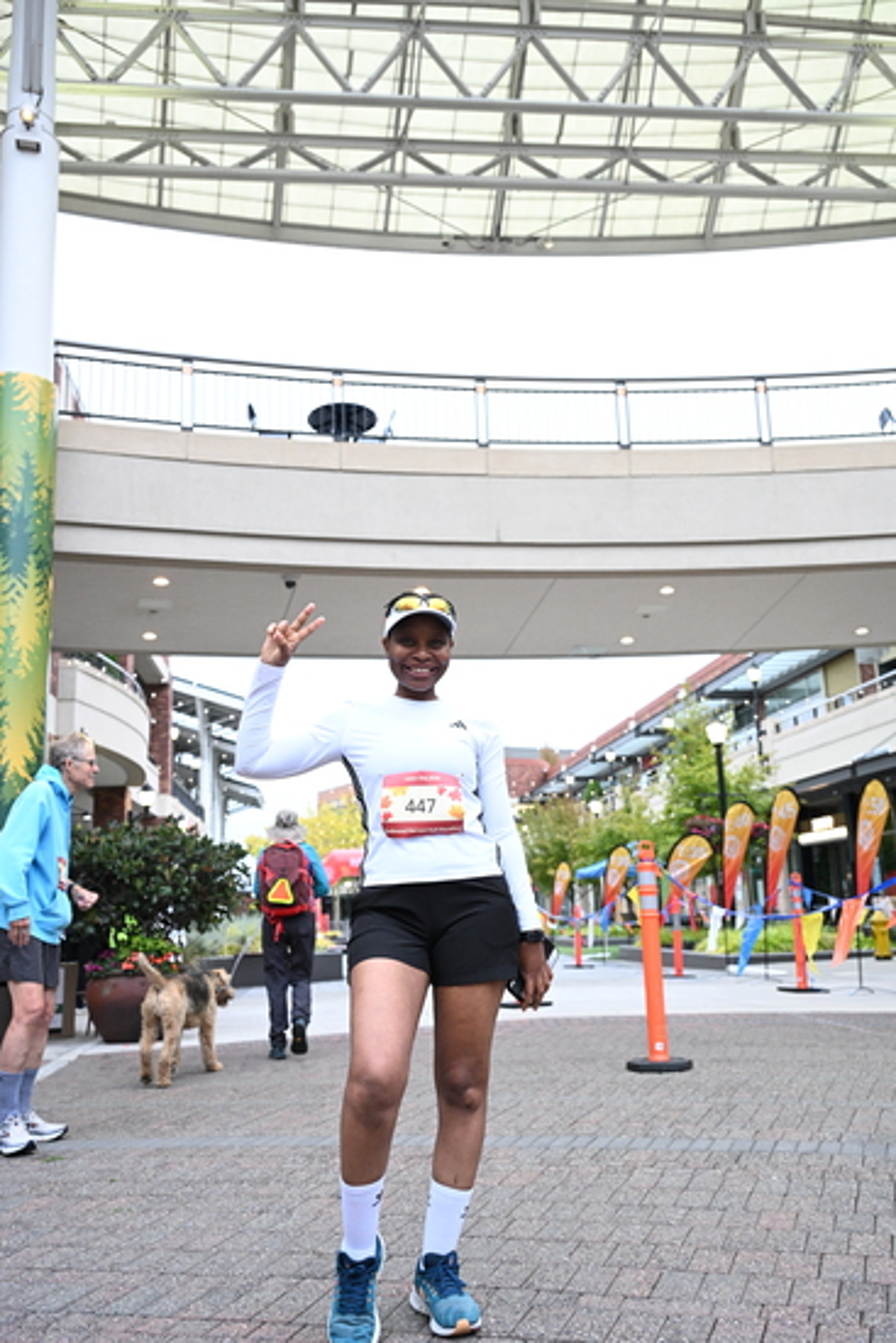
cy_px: 672
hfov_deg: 43.6
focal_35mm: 30
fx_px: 1119
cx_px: 448
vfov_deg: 61.9
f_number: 4
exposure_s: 1/500
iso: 3200
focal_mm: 30
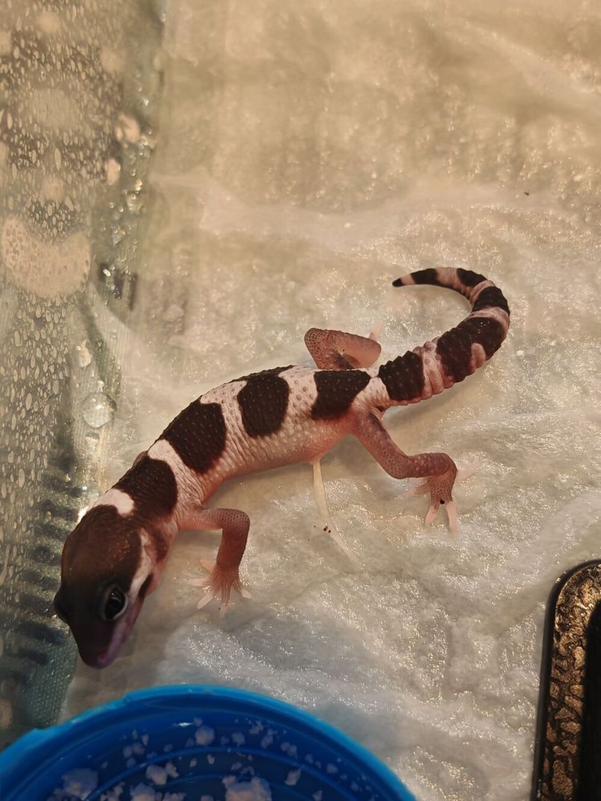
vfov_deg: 42.1
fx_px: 1042
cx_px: 300
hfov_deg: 32.2
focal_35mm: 45
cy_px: 400
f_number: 2
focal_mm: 6.83
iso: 1250
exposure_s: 1/100
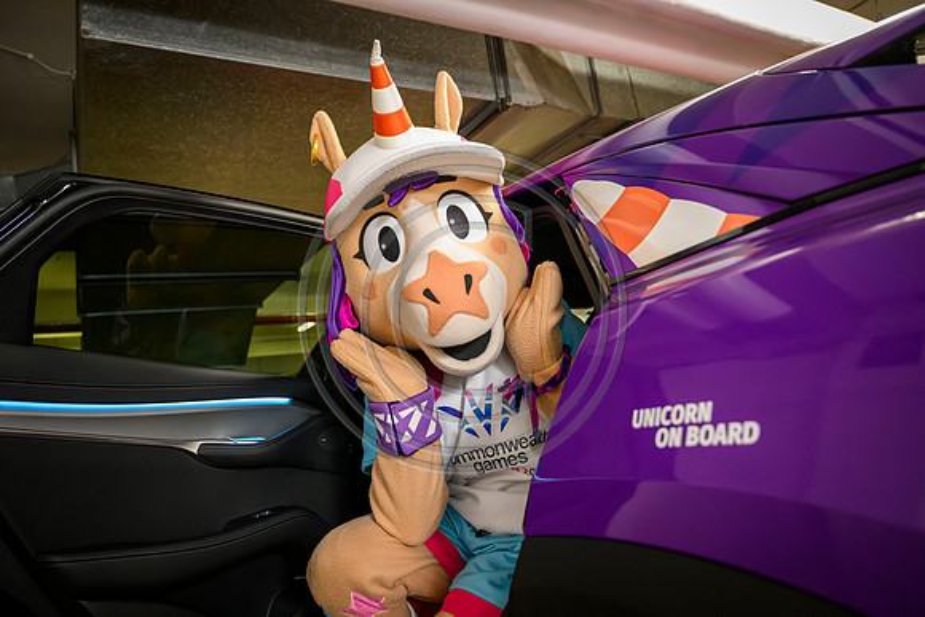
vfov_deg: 50.4
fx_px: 655
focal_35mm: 26
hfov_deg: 70.4
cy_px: 308
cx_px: 462
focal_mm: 25.5
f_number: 3.2
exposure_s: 1/80
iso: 8000
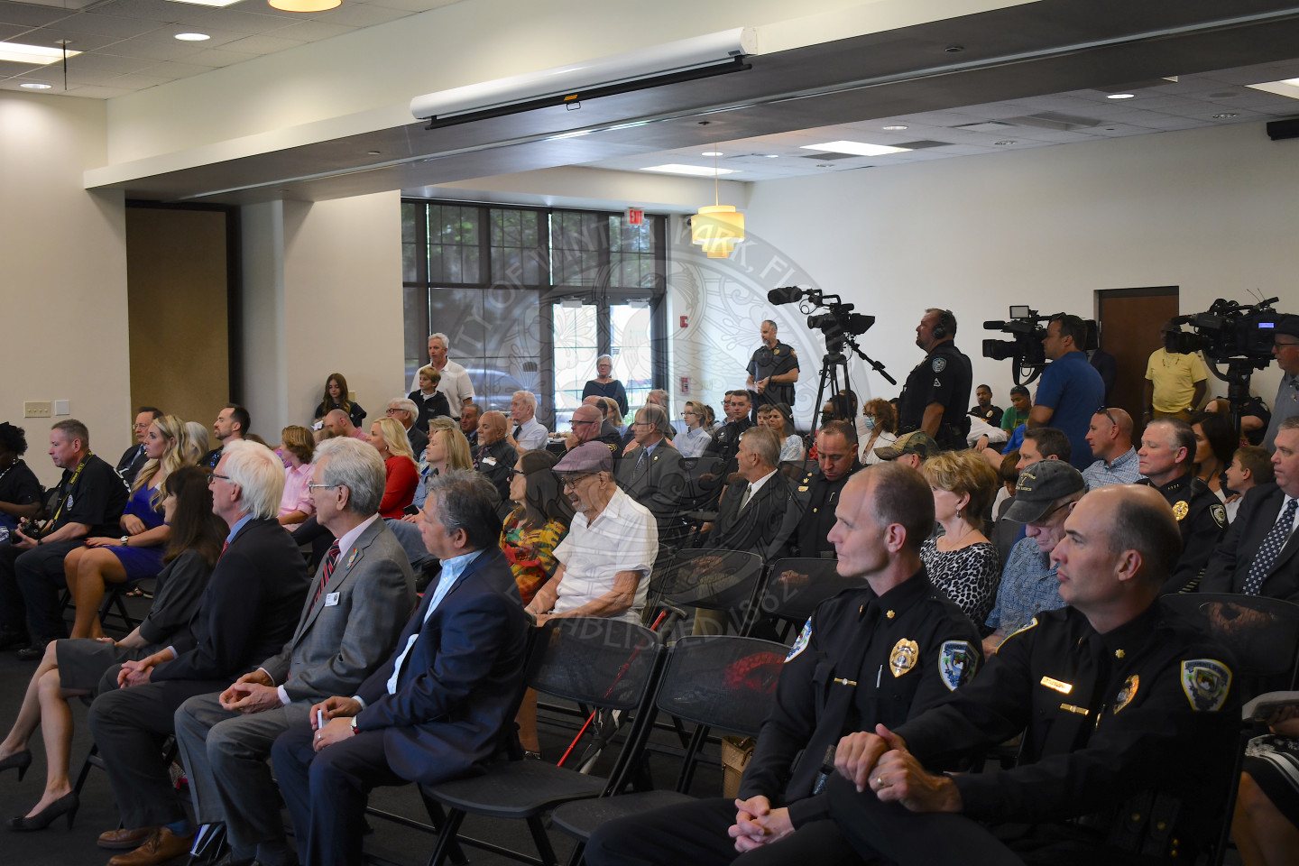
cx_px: 650
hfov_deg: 42.7
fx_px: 1660
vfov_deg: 29.2
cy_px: 433
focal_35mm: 46
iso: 400
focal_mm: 31
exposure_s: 1/50
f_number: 4.2
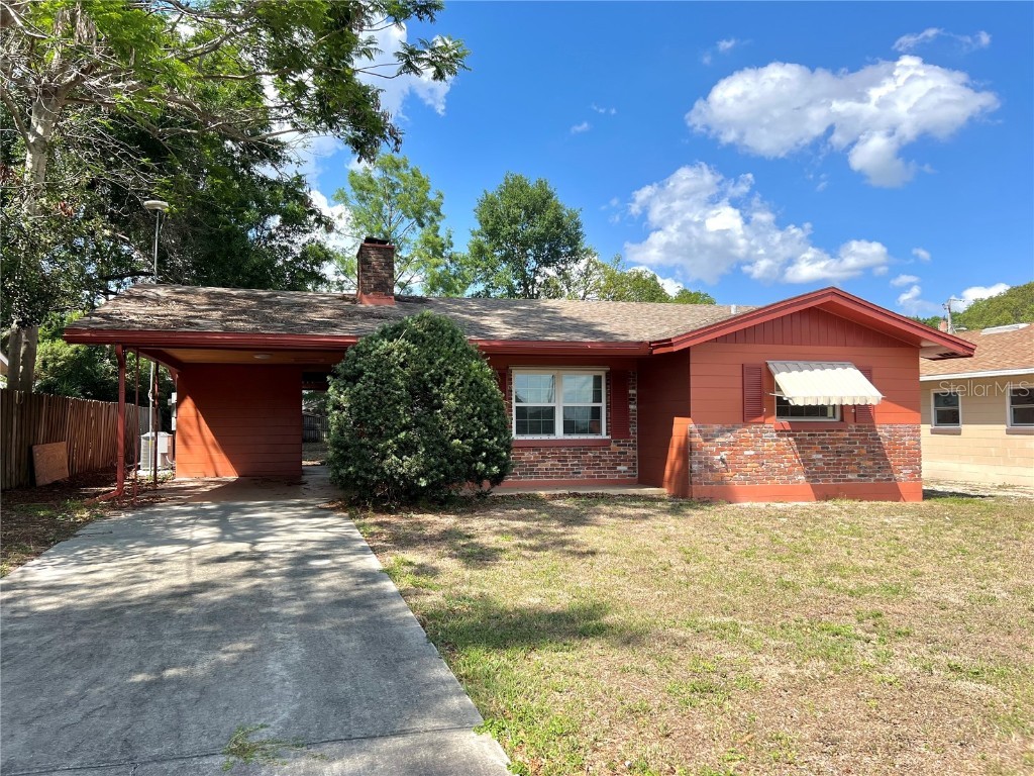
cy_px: 388
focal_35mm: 26
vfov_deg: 53.1
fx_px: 777
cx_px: 517
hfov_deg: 67.3
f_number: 1.5
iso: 50
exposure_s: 1/3165
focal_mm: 5.7
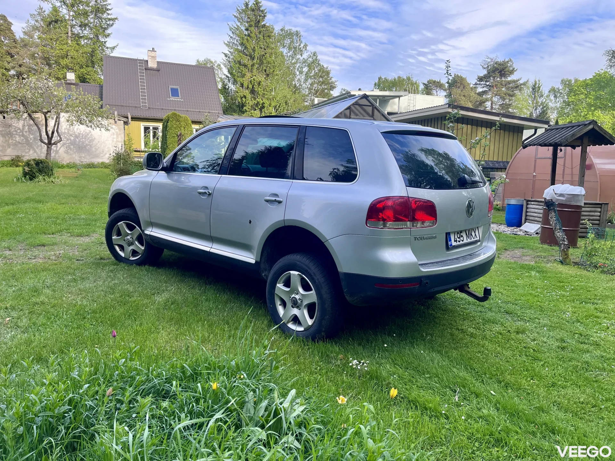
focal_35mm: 26
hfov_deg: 67.3
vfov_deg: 53.1
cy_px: 230
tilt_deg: -7.8
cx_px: 308
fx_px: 462
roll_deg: -1.5
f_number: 1.6
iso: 50
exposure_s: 1/473
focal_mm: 5.1
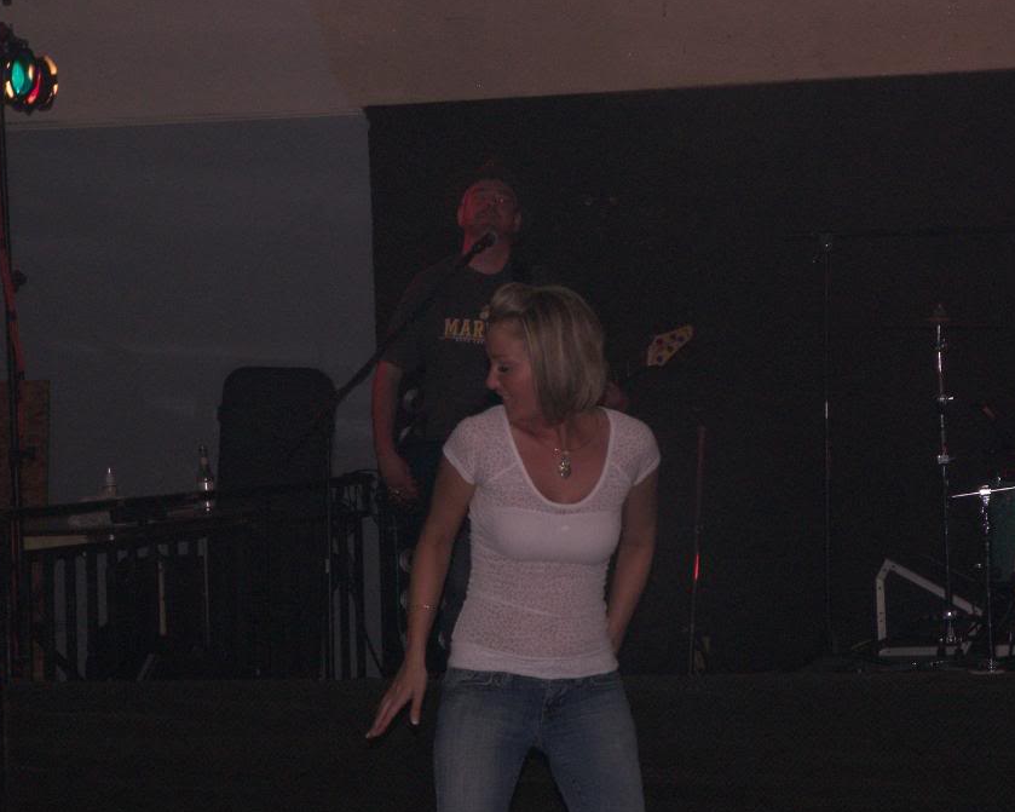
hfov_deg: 13.5
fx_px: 4295
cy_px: 438
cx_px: 581
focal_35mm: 143
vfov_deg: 10.8
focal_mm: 25.2
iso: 200
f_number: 4
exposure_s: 1/100
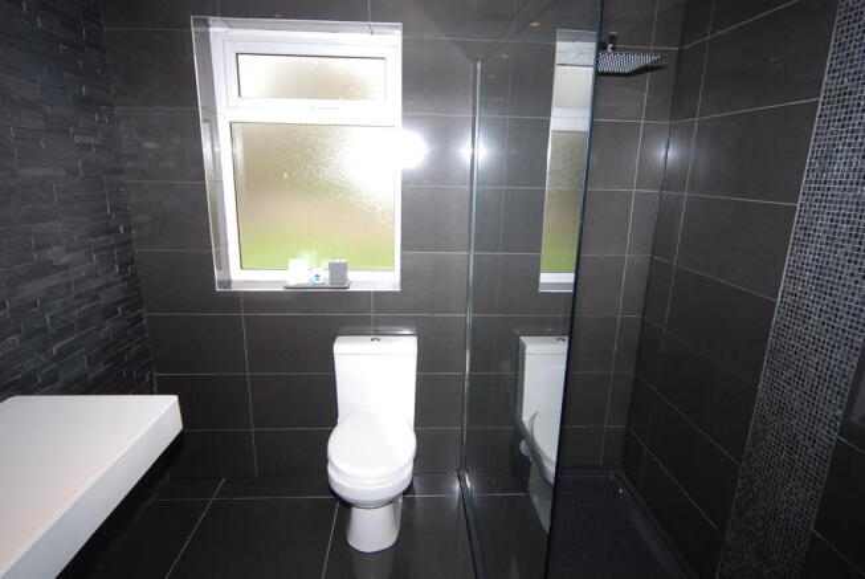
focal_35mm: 20
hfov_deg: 85.4
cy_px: 290
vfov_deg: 63.4
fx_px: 469
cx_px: 432
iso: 200
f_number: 4.8
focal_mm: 13
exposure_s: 1/60
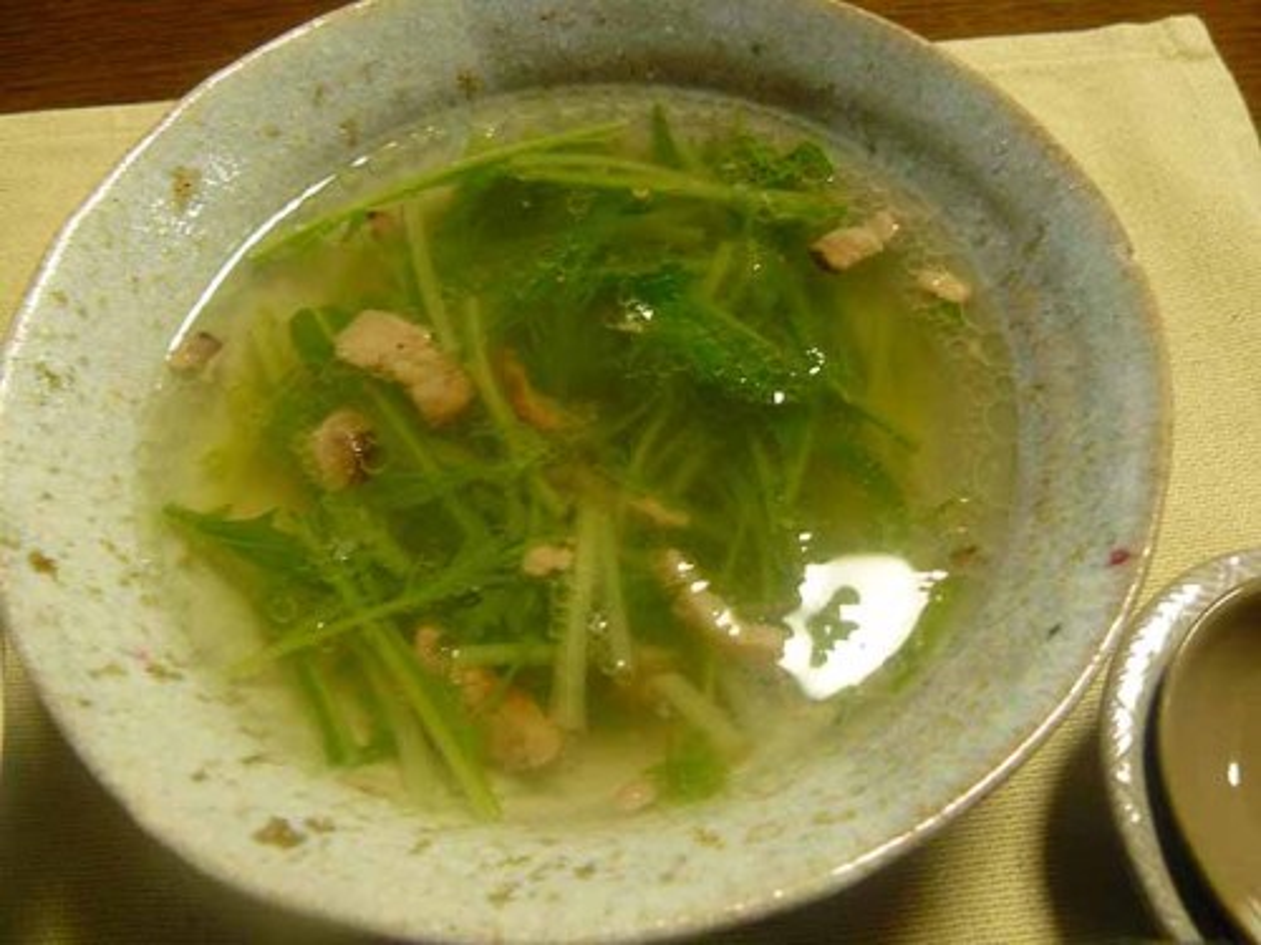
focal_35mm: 36
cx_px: 630
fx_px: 1311
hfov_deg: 51.4
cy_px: 472
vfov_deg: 39.7
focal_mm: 6
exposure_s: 1/5
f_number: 2.8
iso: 200
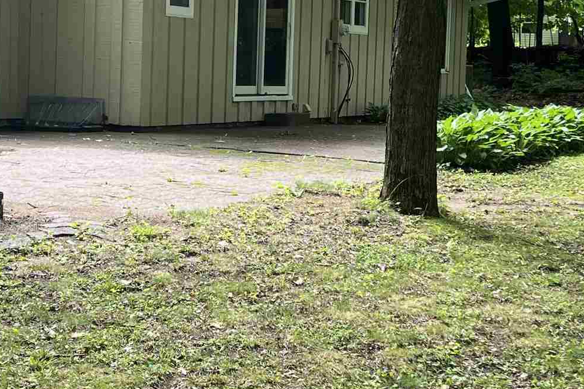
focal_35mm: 84
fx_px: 1362
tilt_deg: -2.0
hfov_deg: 24.2
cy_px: 103
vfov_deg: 16.2
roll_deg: -1.9
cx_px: 295
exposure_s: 1/239
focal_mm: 5.7
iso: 40
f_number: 1.5
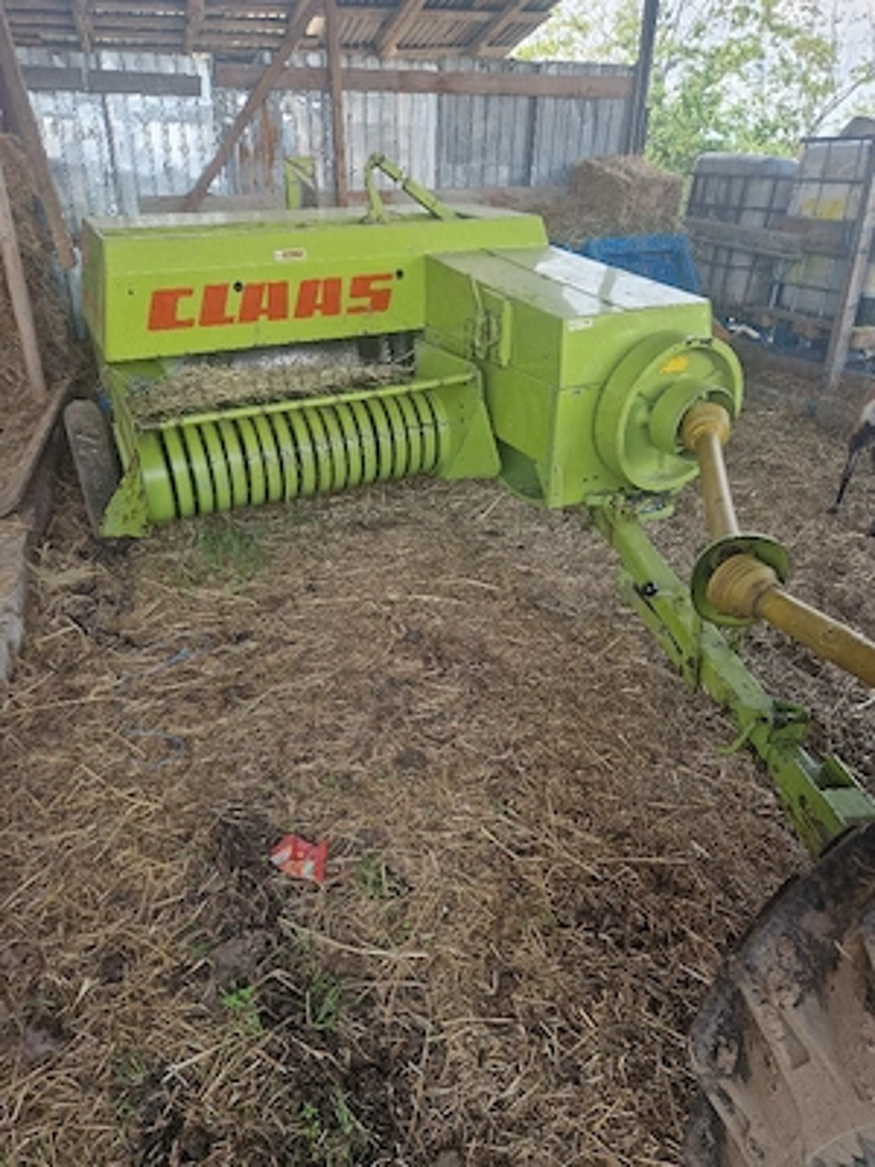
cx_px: 438
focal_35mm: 23
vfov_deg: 73.9
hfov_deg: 58.9
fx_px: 775
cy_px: 584
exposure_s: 1/182
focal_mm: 5.4
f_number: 1.8
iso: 50
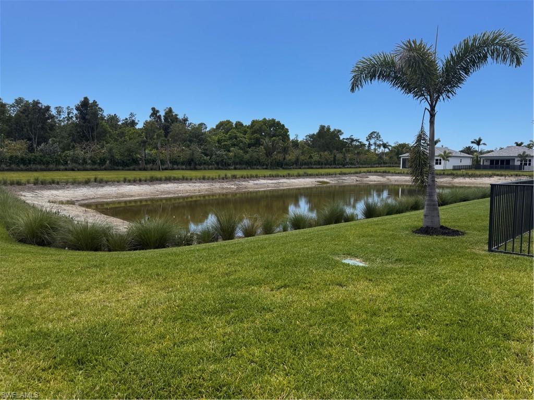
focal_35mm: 24
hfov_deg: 71.6
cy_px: 200
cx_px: 267
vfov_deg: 56.8
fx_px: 370
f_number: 1.78
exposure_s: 1/4049
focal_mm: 6.76
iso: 80
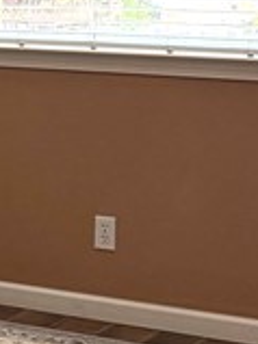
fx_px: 1542
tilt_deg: -6.9
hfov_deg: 8.5
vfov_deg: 12.7
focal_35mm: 155
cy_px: 106
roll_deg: +0.6
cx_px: -421
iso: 200
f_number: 1.78
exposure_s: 1/203
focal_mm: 6.76
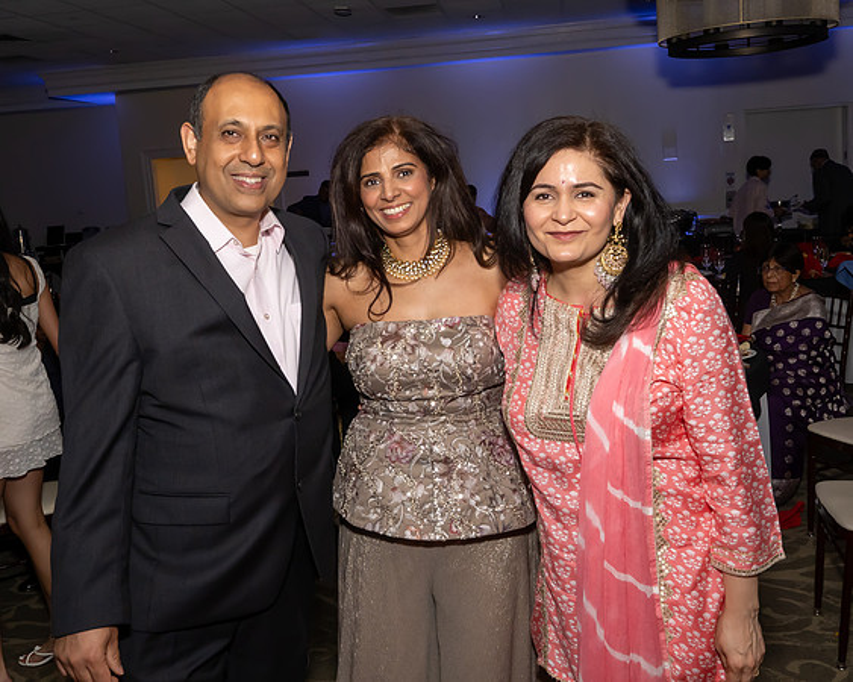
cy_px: 286
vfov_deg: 44.7
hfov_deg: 54.6
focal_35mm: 33
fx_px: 825
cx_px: 453
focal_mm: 17
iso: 640
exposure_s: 1/250
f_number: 7.1
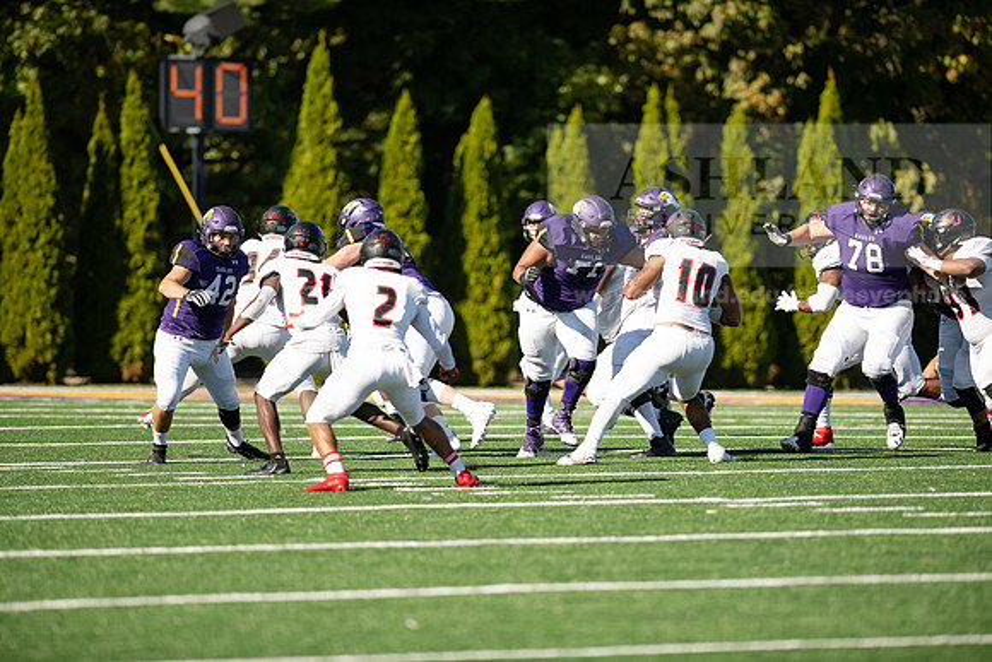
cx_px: 496
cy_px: 331
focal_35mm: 300
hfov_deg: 6.9
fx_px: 8268
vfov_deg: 4.6
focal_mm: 300
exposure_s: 1/2000
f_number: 3.2
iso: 250
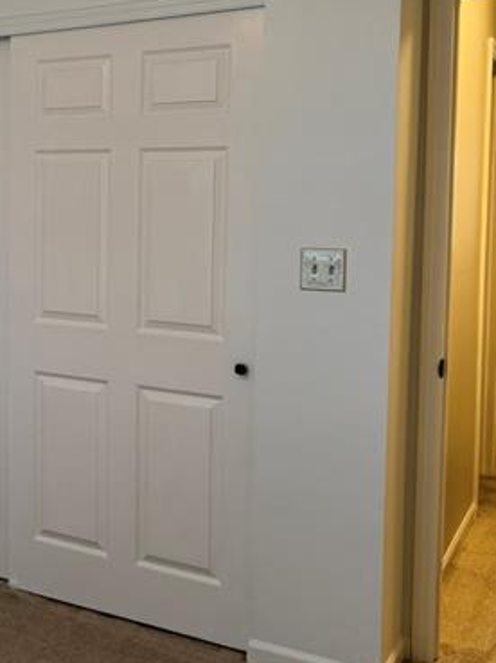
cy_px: 252
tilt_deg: -3.3
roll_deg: +1.1
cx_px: -14
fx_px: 957
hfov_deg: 27.2
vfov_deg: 38.0
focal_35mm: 50
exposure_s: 1/60
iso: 160
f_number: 1.78
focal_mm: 6.76
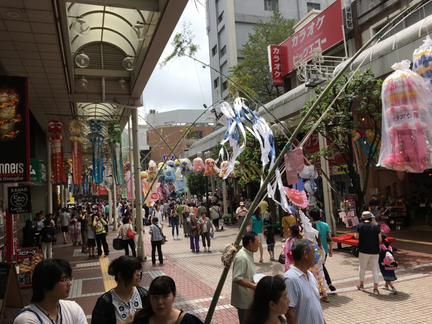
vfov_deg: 48.2
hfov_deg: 61.7
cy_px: 162
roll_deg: +3.3
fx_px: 362
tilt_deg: +6.4
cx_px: 216
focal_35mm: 29
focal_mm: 4.15
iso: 25
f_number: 2.2
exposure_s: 1/1202
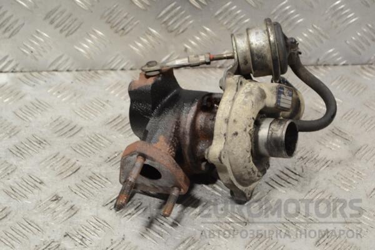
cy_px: 125
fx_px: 859
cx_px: 188
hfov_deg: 24.6
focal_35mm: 82
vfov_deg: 16.6
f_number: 5.6
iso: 280
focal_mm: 55
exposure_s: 1/30
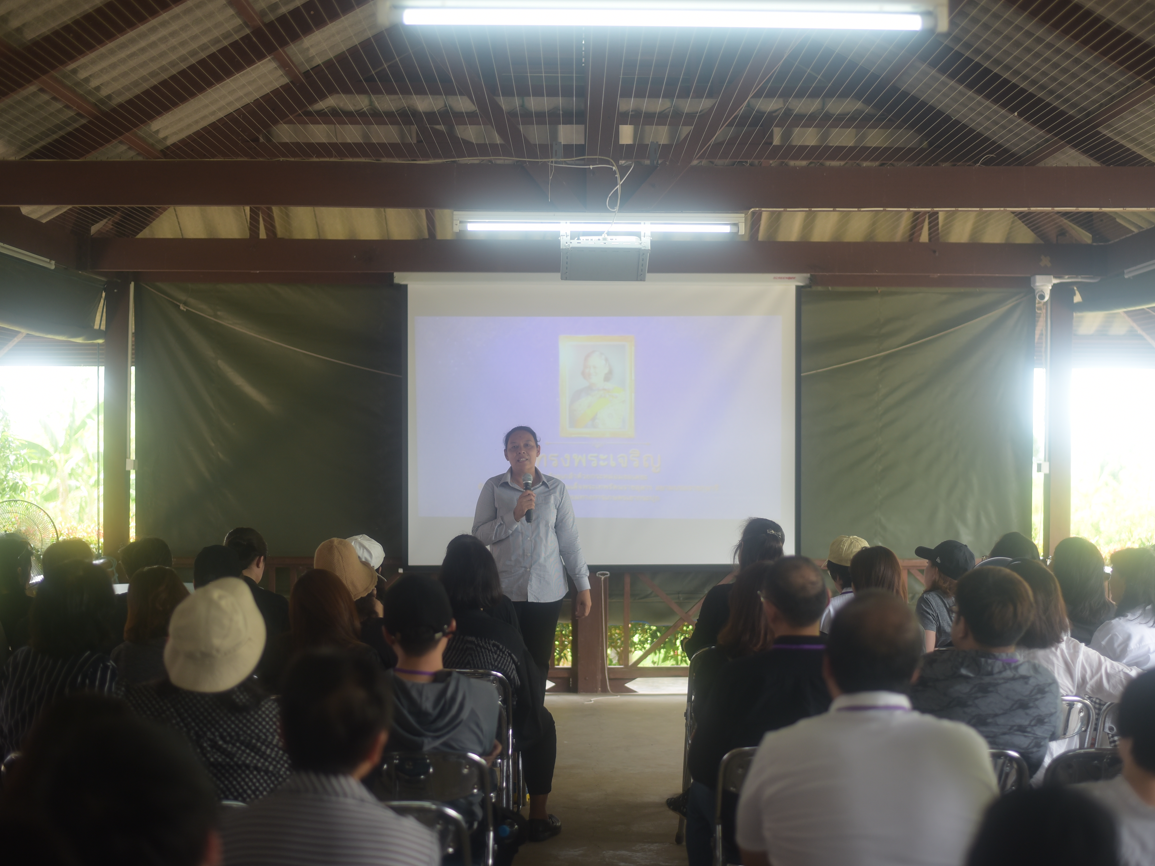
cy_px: 439
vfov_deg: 26.6
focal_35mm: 55
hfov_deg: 34.9
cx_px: 636
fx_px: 1835
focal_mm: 50
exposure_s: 1/400
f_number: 2
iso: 320
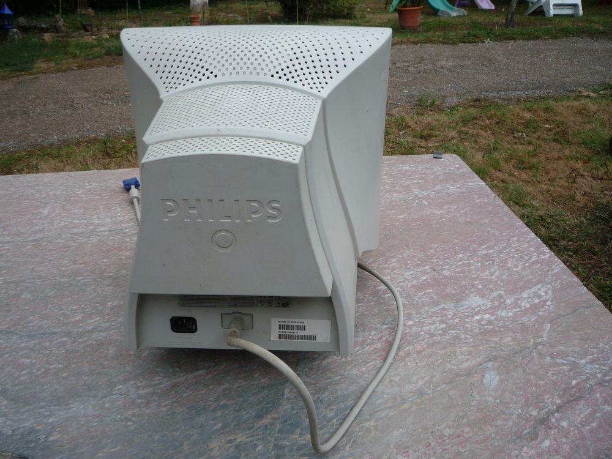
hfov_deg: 60.0
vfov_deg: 46.8
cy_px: 230
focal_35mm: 30
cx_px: 306
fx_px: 530
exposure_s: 1/160
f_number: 4
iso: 100
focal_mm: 5.2
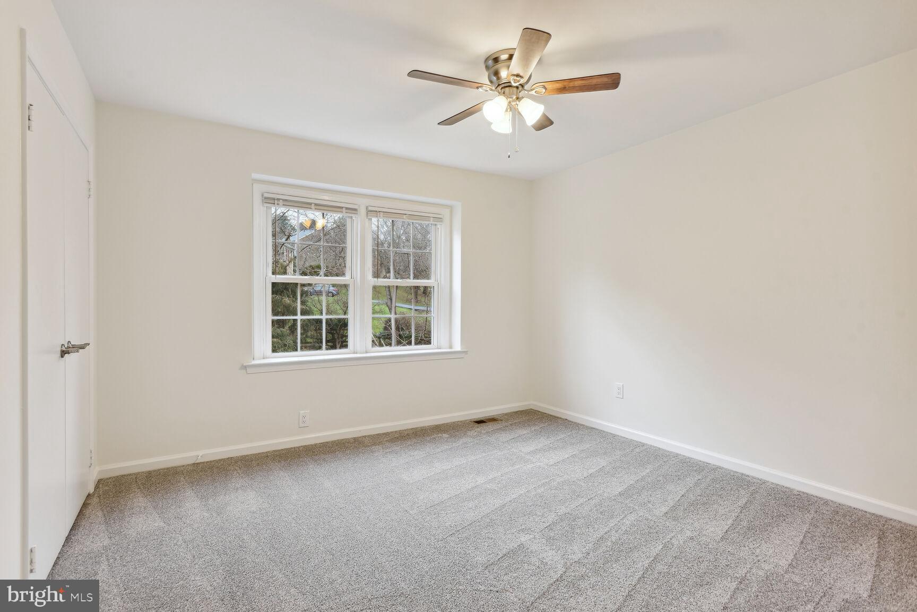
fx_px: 433
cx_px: 458
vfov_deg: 70.4
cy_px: 306
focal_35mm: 17
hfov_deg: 93.3
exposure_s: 1/13
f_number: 8
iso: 200
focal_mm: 17
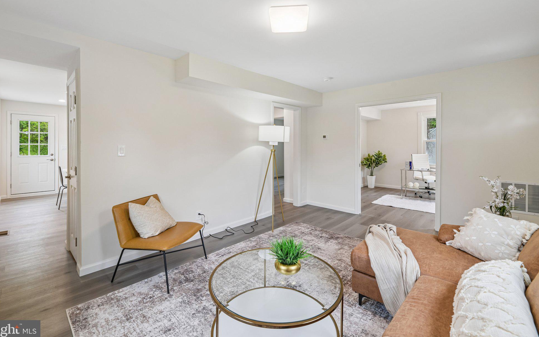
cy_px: 151
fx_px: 220
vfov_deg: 74.6
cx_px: 262
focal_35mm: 15
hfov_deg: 101.4
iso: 220
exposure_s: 1/15
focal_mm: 14
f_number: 8
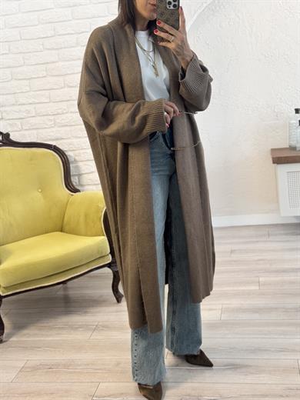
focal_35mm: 48
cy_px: 200
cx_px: 150
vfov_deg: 39.7
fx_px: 555
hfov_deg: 30.3
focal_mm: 6.76
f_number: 1.78
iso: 100
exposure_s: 1/79
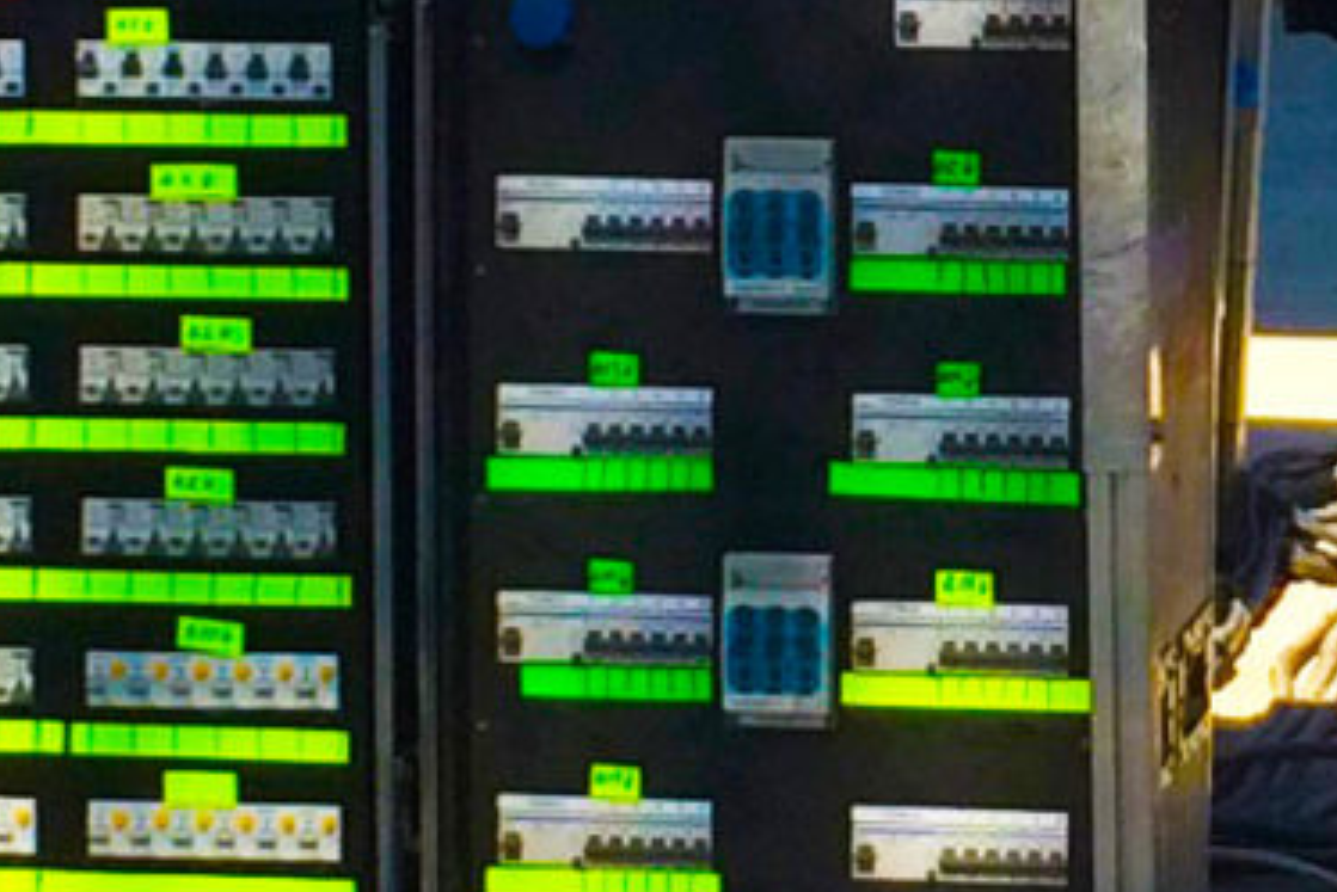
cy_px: 107
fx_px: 7690
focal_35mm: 207
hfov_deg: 9.9
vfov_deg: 6.6
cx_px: 1326
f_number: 2.2
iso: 32
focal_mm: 4.15
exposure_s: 1/1026
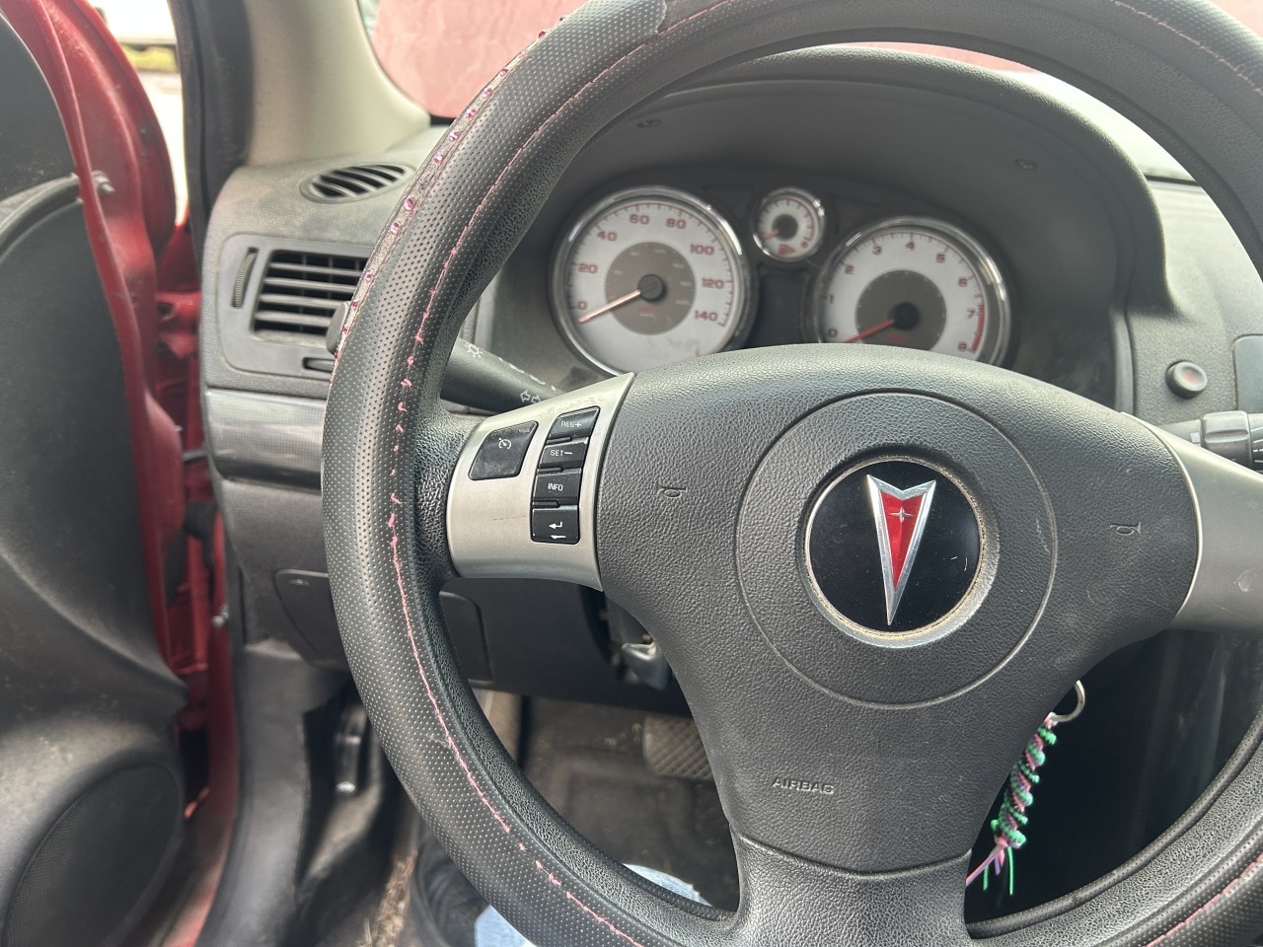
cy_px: 474
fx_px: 949
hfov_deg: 67.3
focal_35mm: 26
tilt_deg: -22.8
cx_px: 632
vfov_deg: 53.1
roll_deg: -7.3
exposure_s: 1/121
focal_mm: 5.7
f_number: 1.5
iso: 125
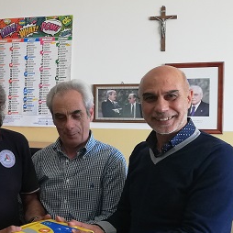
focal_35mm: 58
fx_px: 442
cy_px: 123
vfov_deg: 29.5
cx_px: -39
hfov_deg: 26.6
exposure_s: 1/50
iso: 125
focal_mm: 3.81
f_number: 2.2
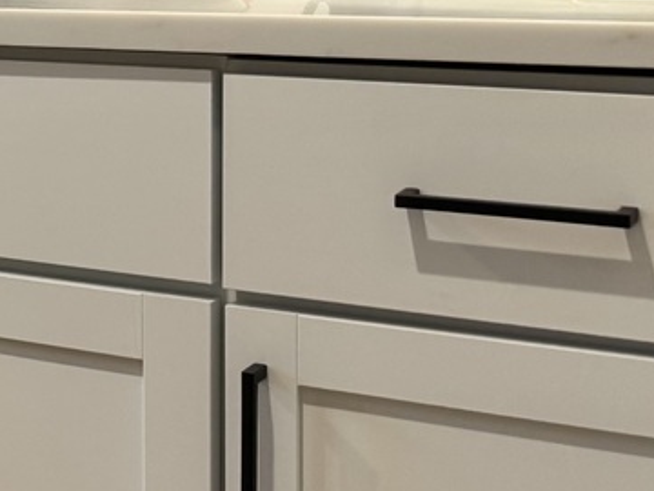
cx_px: -496
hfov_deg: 17.1
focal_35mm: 96
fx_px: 1814
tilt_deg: -2.4
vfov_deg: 15.1
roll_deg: +0.3
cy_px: -24
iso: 200
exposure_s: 1/120
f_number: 1.78
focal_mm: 6.76
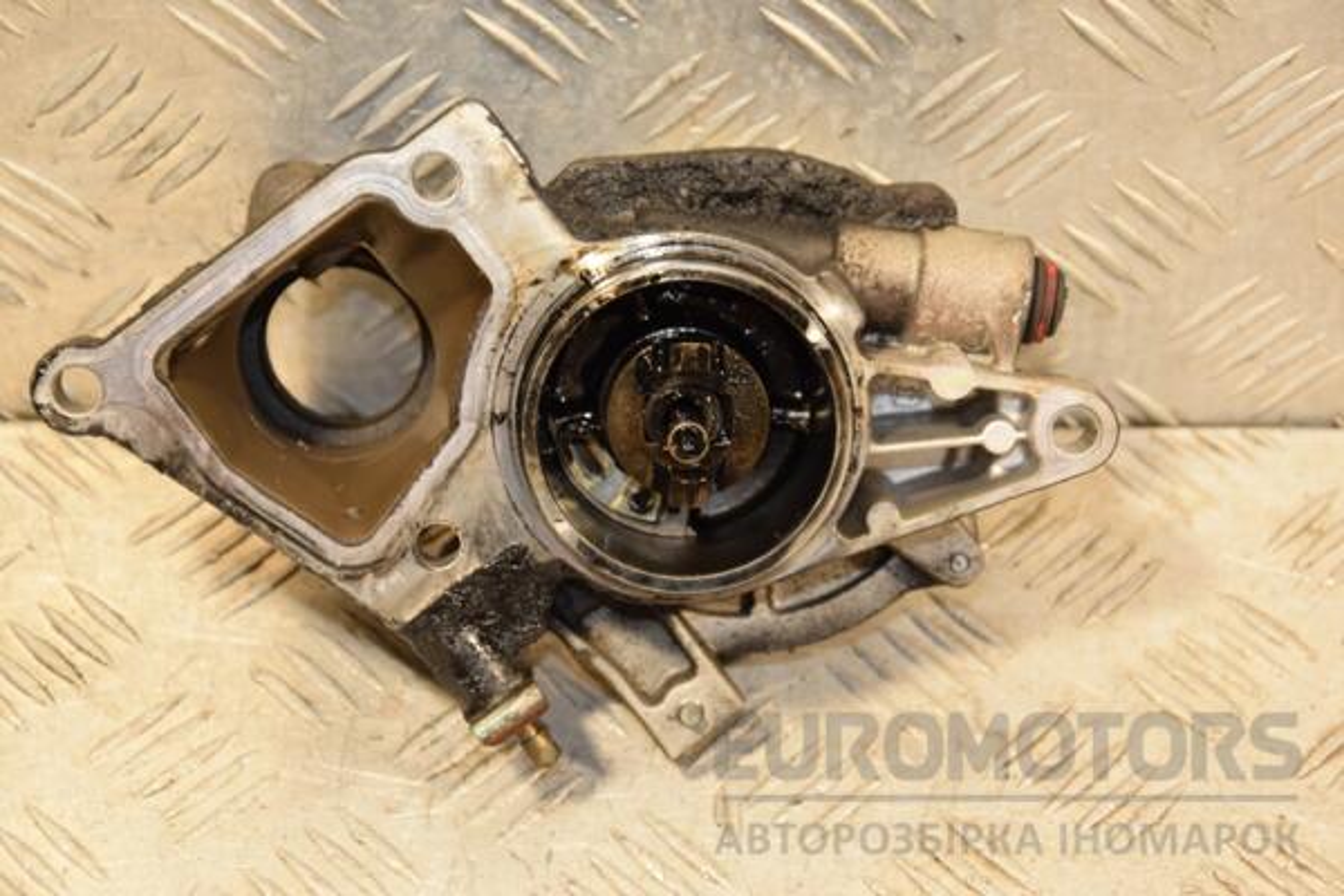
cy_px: 448
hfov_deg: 21.9
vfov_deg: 14.7
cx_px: 672
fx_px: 3472
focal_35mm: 93
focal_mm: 62
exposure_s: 1/100
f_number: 5.3
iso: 800
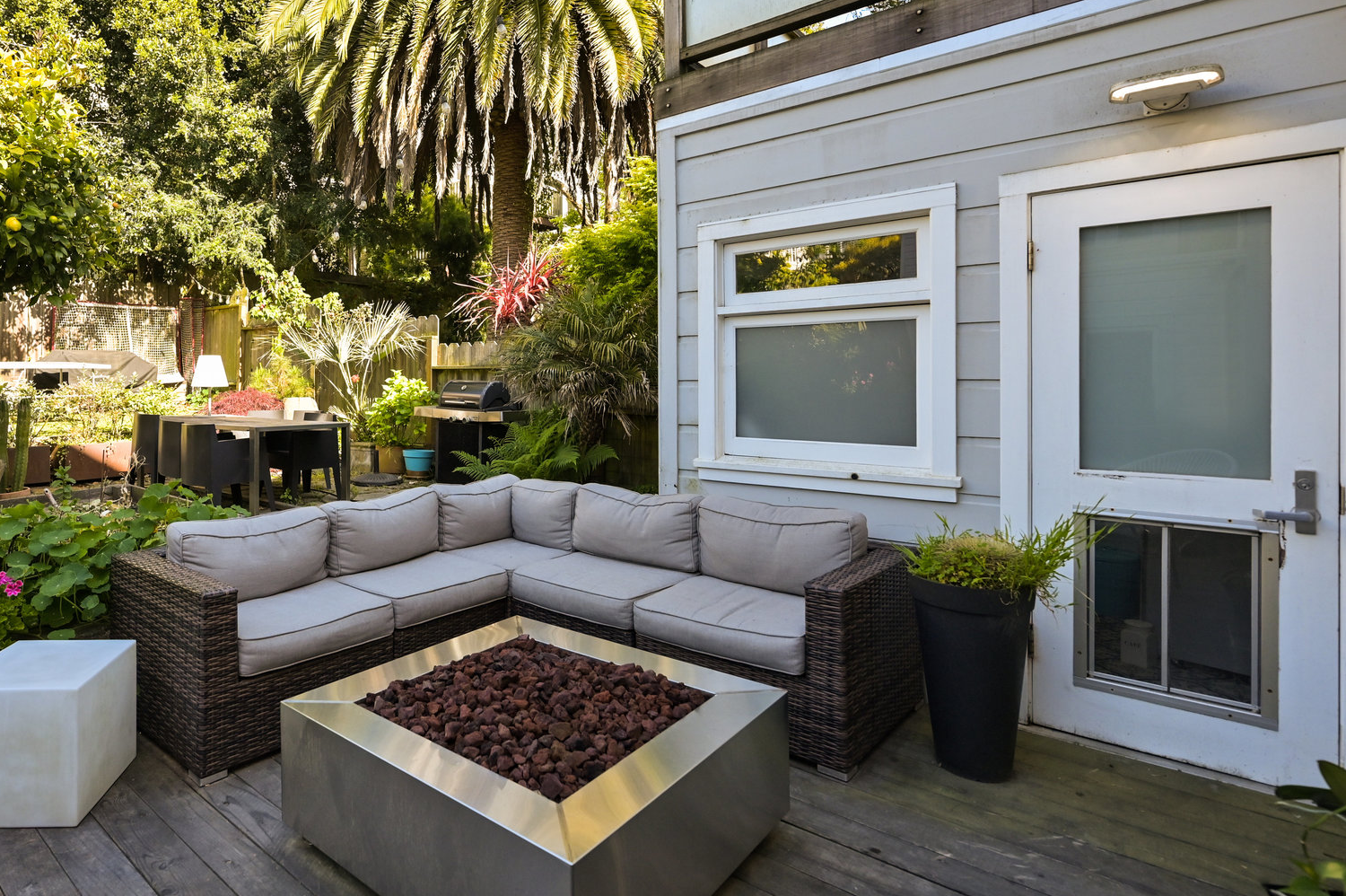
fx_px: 747
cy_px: 387
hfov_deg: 81.7
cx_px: 472
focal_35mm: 20
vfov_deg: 61.6
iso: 400
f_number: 4
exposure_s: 1/1000
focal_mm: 15
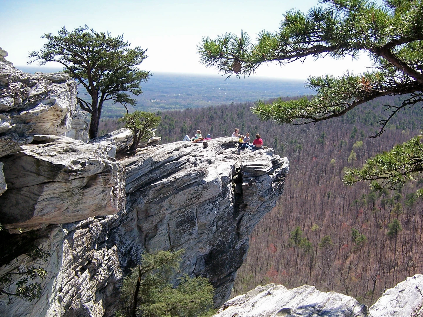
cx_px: 212
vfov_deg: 42.9
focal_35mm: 33
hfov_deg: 55.4
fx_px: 403
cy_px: 158
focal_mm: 5.5
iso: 80
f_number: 3.4
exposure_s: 1/500
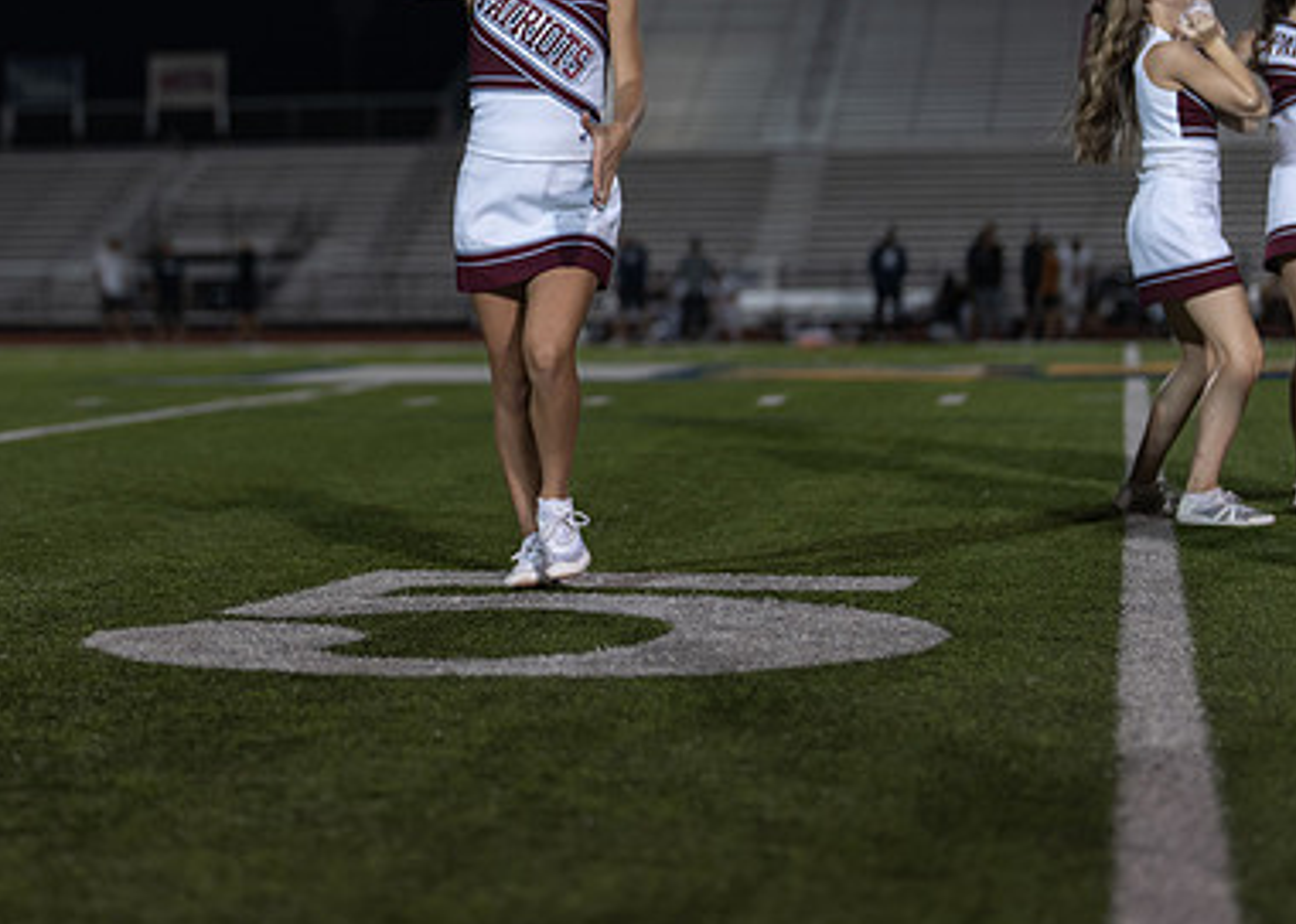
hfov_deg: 21.8
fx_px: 3348
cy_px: 168
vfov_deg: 15.6
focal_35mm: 91
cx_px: 428
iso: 500
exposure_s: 1/1250
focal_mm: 50
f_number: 1.2
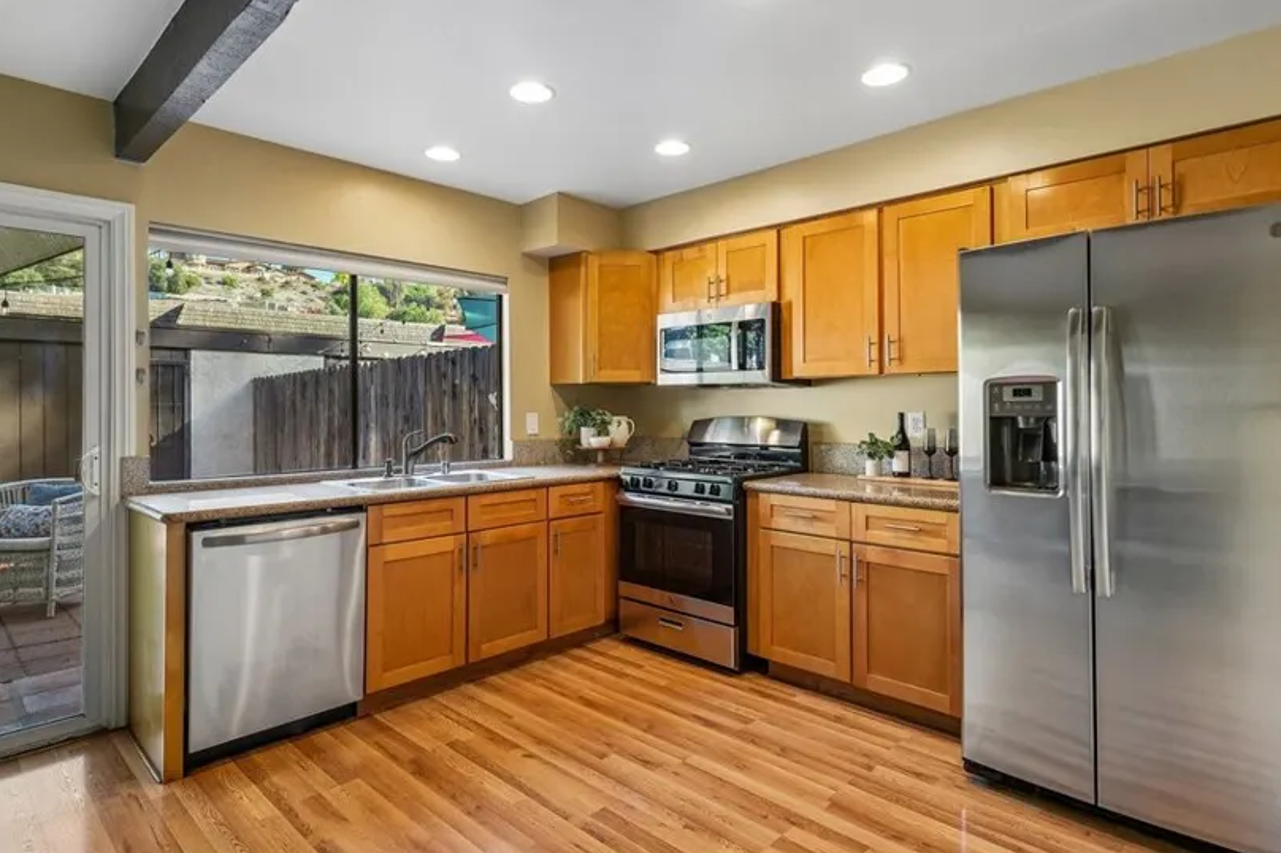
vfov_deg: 64.5
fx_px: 676
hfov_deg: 86.9
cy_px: 412
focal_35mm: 19
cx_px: 656
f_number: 8
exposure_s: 1/13
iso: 400
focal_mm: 15
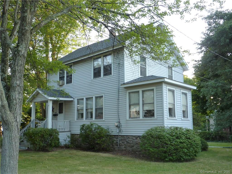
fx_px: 201
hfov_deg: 60.0
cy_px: 87
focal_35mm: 30
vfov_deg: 46.8
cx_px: 116
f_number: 3.4
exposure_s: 1/50
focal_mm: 5
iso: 80
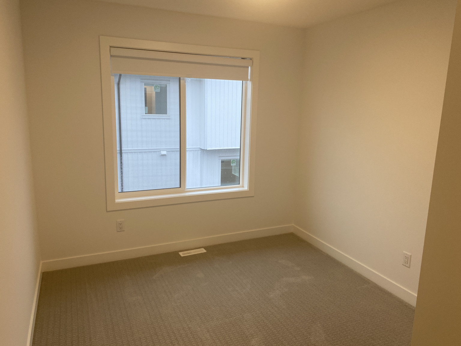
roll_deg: -2.6
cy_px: 173
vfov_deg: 53.1
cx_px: 230
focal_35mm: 26
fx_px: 346
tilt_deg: -13.3
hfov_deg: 67.3
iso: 64
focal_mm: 4.25
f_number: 1.8
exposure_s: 1/60
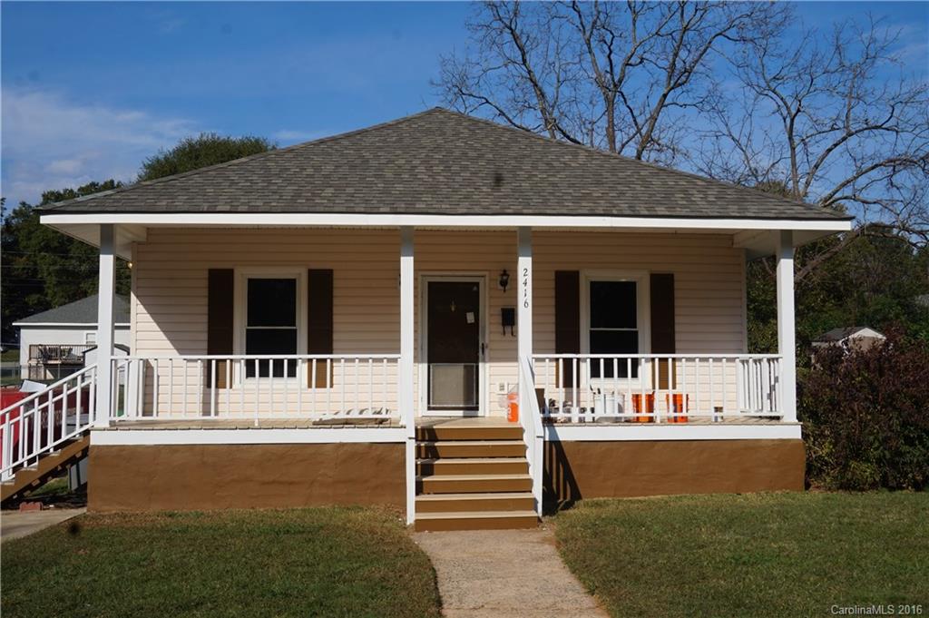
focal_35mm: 38
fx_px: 967
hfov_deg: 51.3
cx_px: 464
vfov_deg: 35.4
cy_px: 309
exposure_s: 1/160
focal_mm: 25
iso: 100
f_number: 14
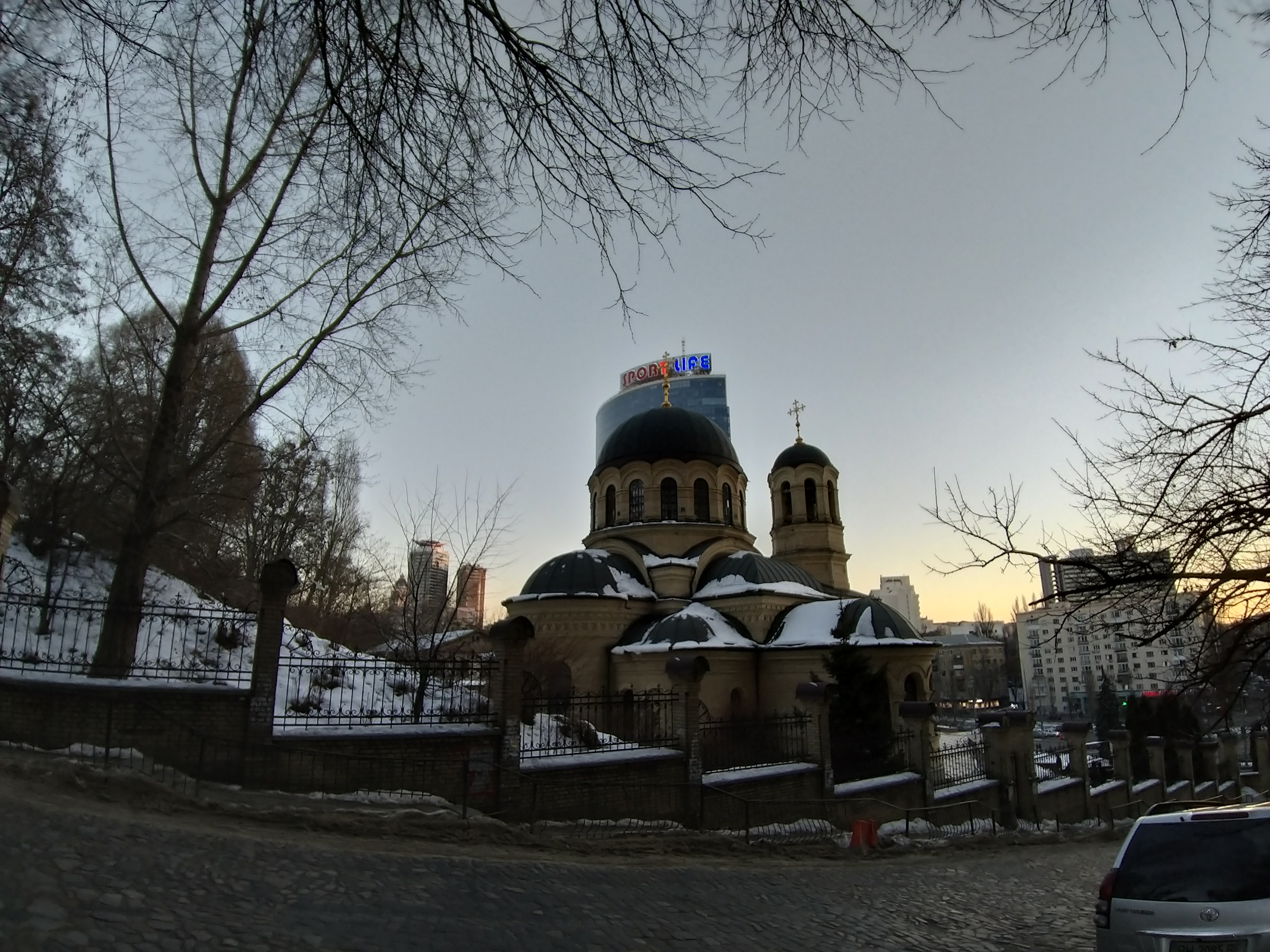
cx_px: 635
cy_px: 476
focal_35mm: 18
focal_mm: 1.87
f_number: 2.4
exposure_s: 1/100
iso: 50
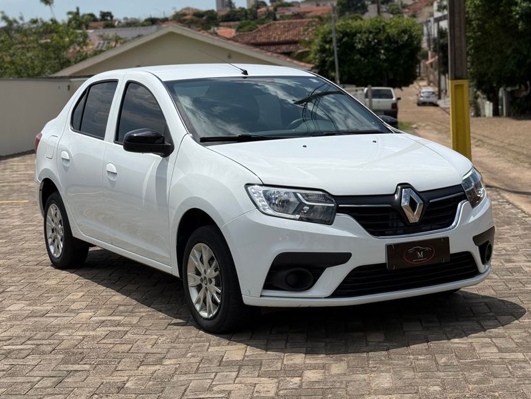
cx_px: 269
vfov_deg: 29.7
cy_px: 197
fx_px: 752
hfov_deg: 38.9
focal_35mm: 49
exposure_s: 1/11364
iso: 64
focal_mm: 6.76
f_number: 1.78
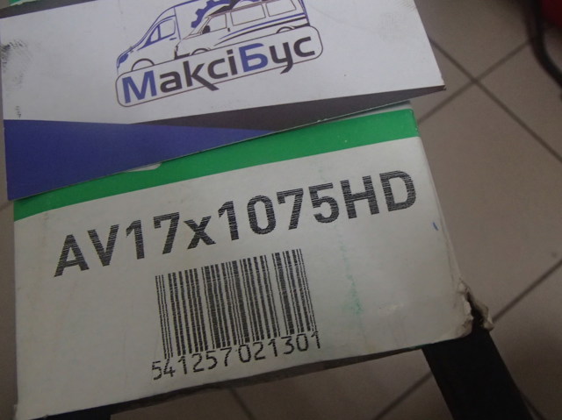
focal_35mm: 37
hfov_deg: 50.2
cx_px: 281
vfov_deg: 38.6
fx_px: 600
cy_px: 210
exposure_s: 1/40
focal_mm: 6.64
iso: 800
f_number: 4.7
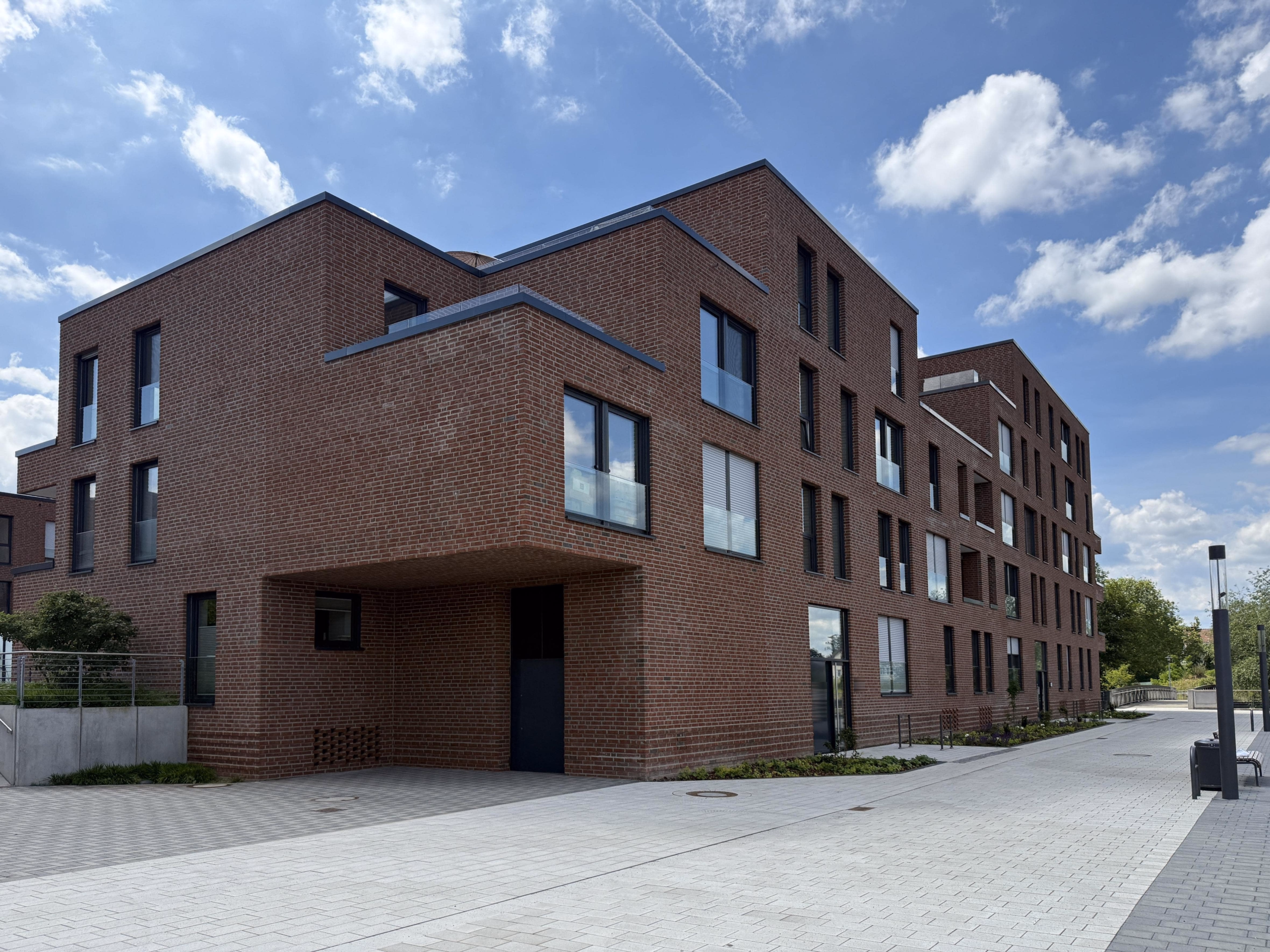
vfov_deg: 56.8
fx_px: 881
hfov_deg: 71.6
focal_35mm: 24
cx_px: 635
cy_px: 476
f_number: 1.78
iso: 100
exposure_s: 1/5714
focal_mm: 6.76
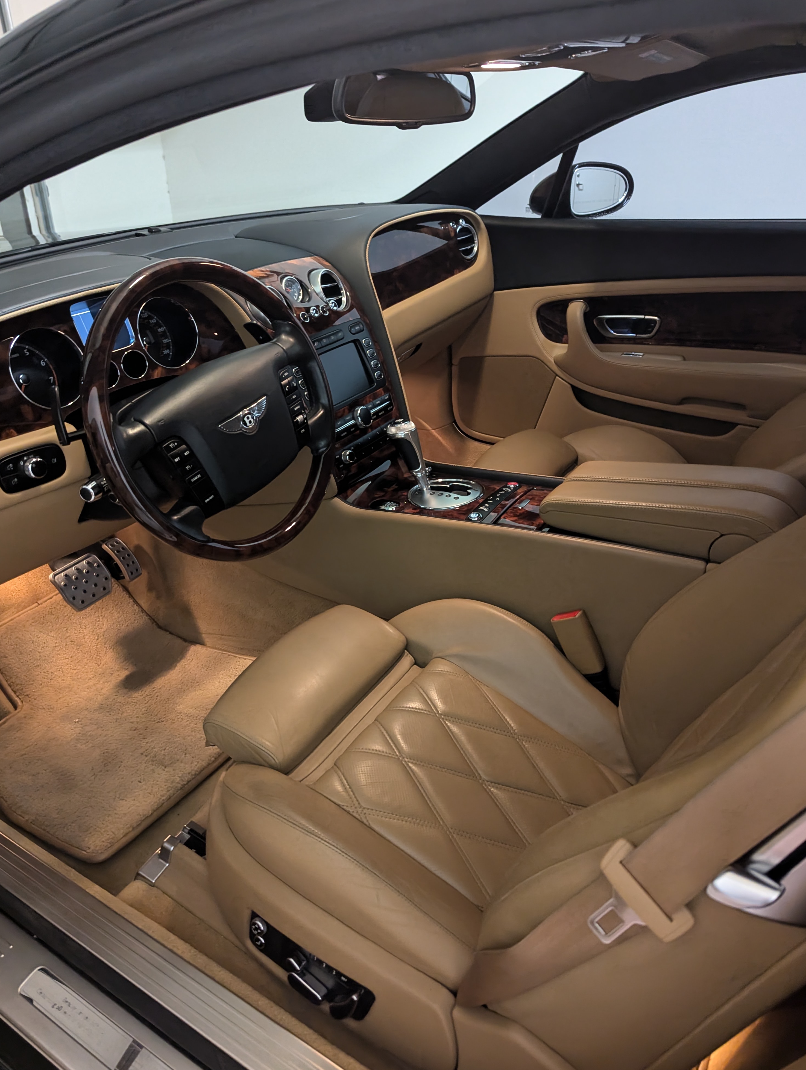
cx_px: 399
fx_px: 774
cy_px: 522
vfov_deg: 69.3
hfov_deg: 55.0
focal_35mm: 25
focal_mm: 6.81
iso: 2318
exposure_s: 1/24
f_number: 1.85
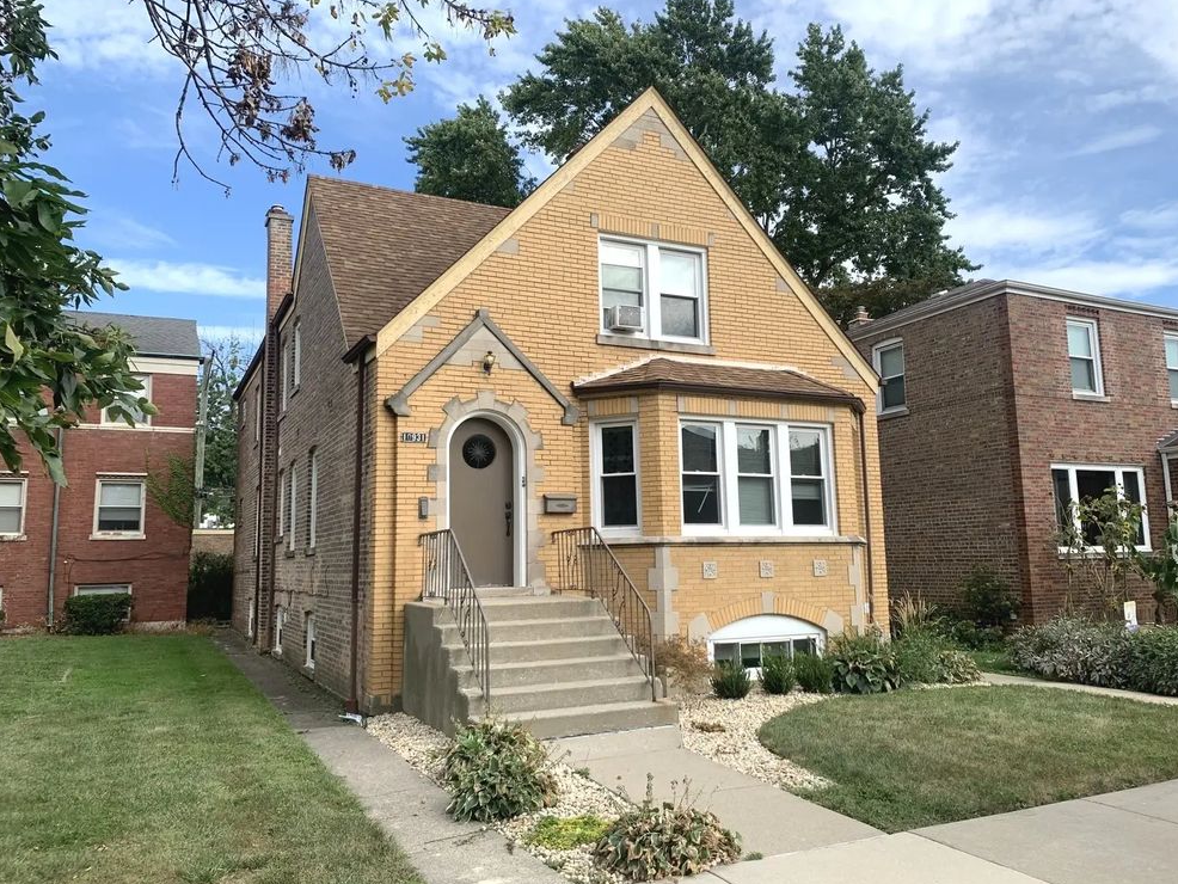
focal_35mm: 27
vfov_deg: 51.4
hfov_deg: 65.3
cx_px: 608
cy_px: 430
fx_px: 919
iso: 25
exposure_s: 1/1266
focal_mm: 4.25
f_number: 1.8
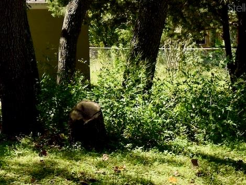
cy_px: 7
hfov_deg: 16.4
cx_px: -59
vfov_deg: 12.8
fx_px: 812
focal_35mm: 114
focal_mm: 29
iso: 100
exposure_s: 1/125
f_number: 8
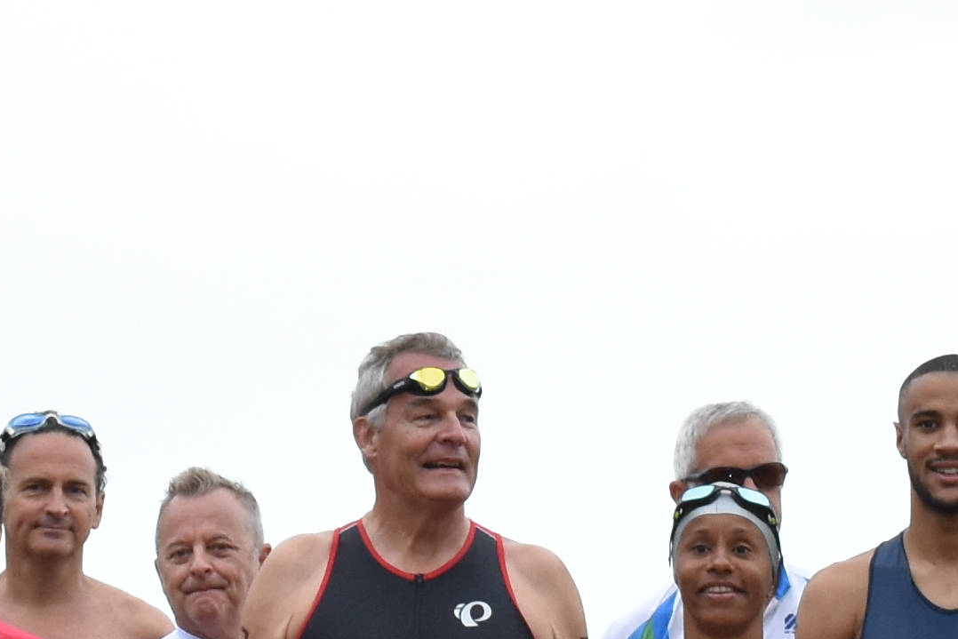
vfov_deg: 6.3
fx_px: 5775
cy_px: 71
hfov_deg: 9.5
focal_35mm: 217
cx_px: 512
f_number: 6.3
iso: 1000
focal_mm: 26
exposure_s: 1/125
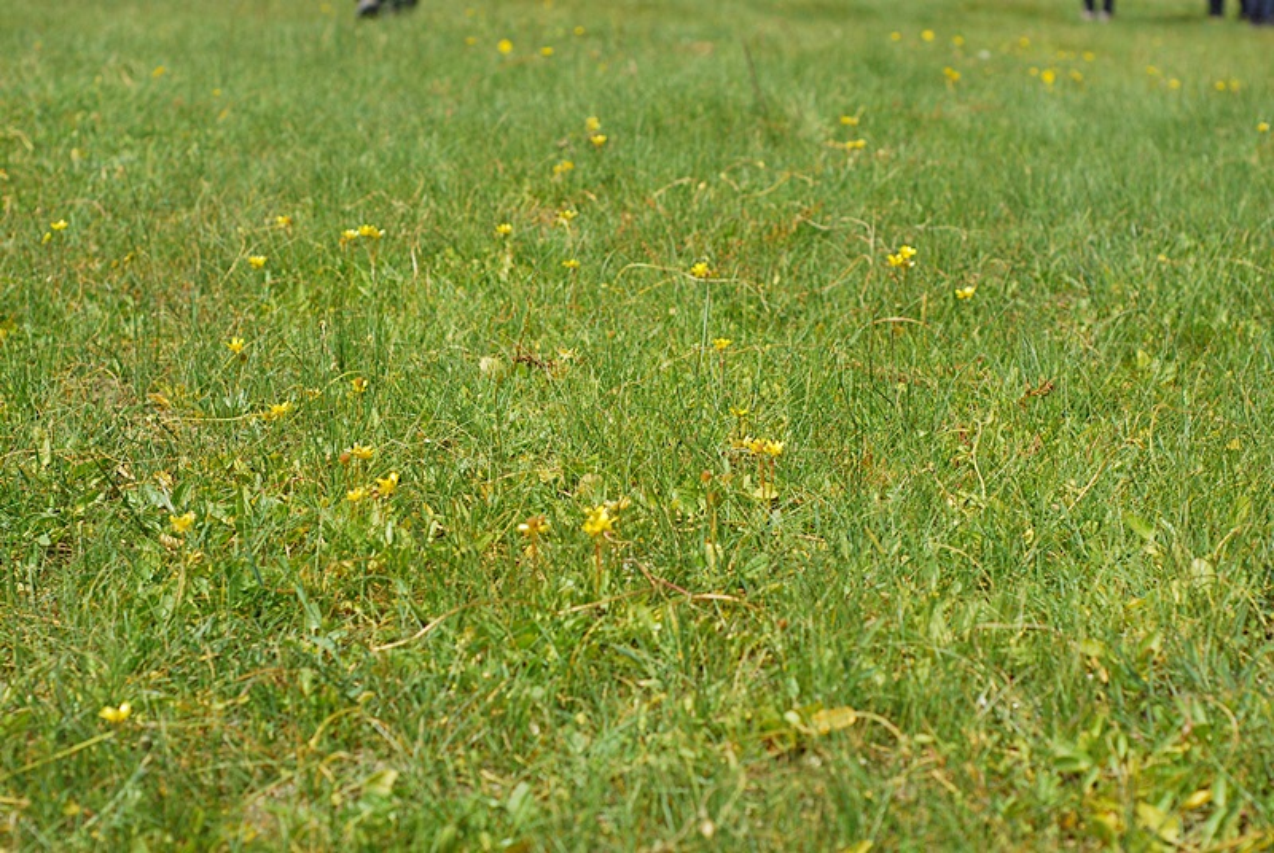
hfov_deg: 27.0
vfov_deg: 18.2
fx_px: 2658
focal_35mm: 75
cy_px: 426
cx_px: 637
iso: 400
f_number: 5.6
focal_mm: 50
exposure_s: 1/3200
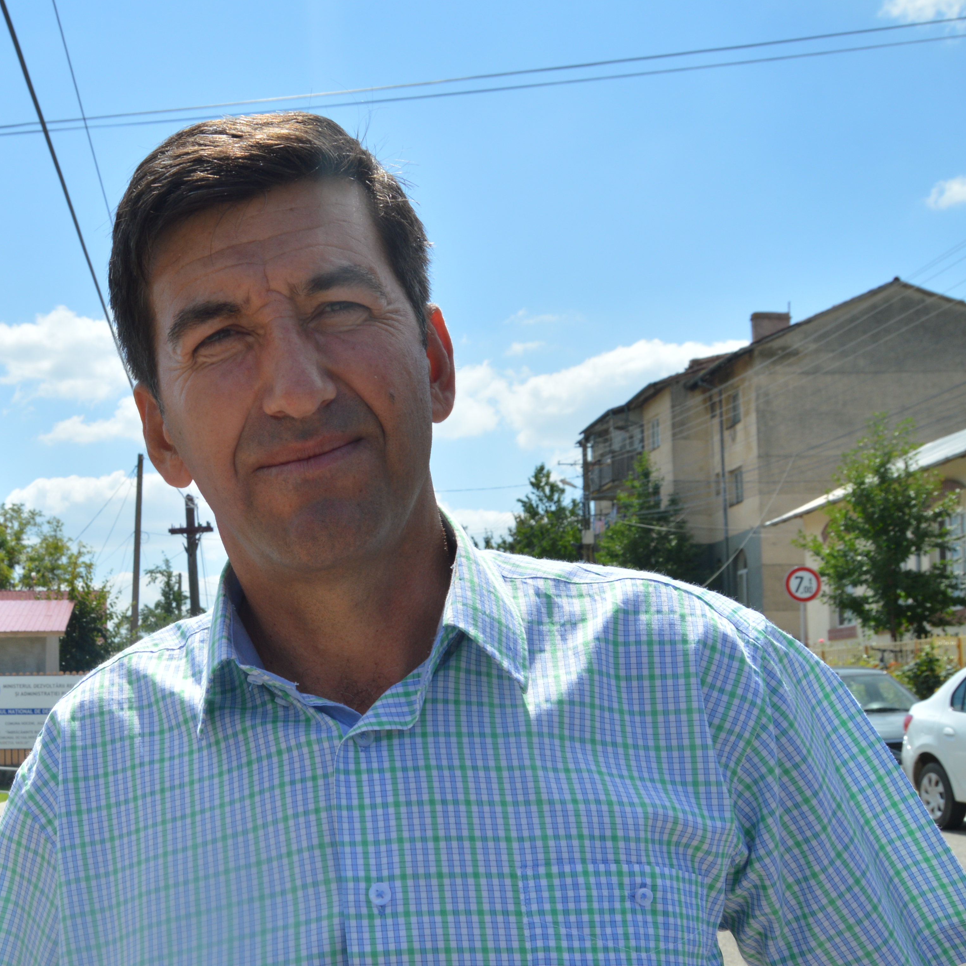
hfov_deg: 34.4
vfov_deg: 35.3
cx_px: 192
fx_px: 1510
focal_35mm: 48
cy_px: 606
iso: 100
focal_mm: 19
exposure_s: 1/320
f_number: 9
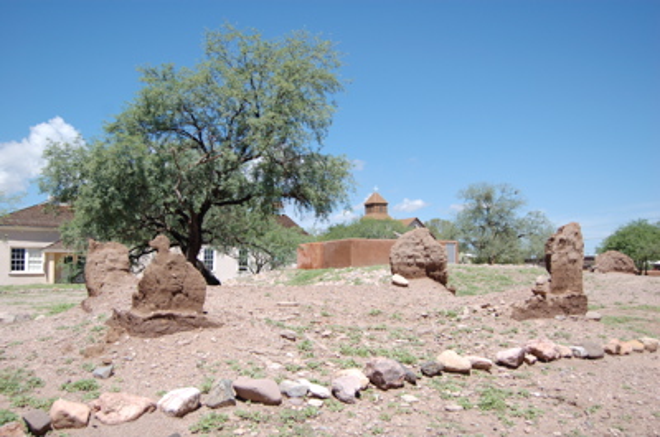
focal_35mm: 34
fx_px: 631
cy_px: 218
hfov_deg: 55.2
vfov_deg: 38.2
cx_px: 330
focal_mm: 23
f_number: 3.8
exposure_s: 1/1250
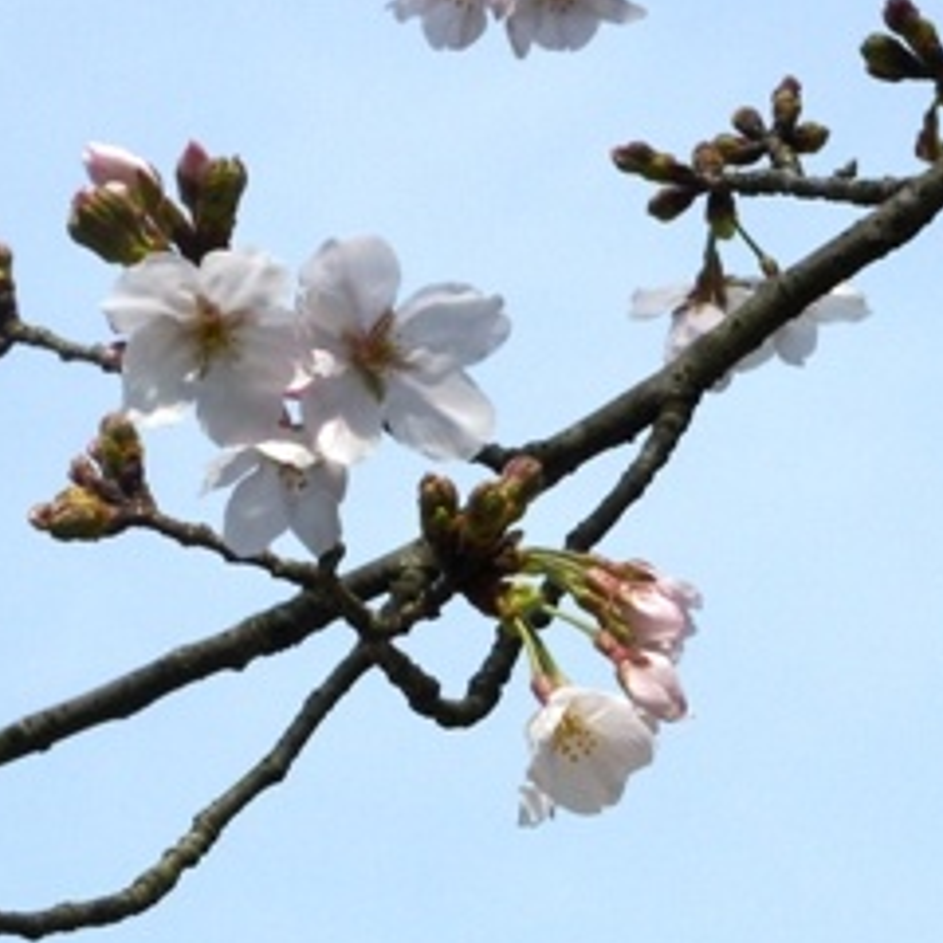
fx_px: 5455
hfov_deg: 9.8
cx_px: 145
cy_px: 342
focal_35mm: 177
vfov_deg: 9.9
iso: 80
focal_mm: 13.3
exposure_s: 1/400
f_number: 5.6
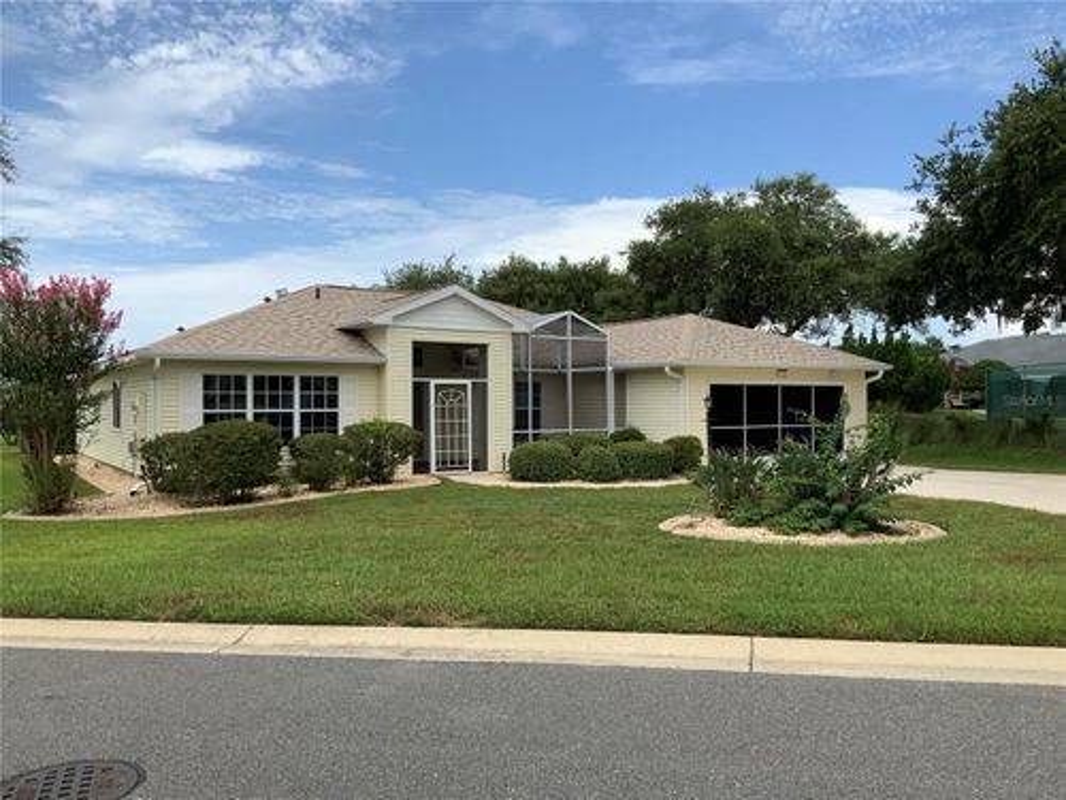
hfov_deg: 61.7
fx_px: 893
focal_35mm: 29
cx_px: 533
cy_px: 400
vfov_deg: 48.2
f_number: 1.8
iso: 16
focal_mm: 3
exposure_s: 1/2227
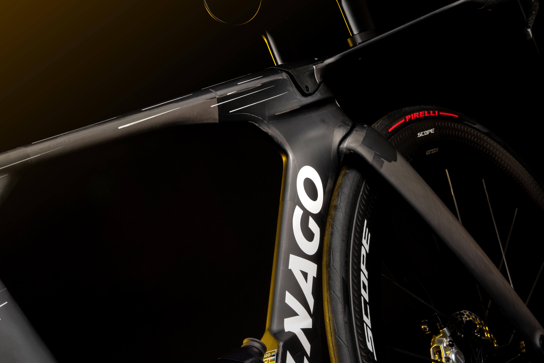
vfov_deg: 19.2
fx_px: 1073
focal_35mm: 71
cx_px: 275
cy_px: 179
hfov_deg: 28.5
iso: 100
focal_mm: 70
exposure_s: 1/160
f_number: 20
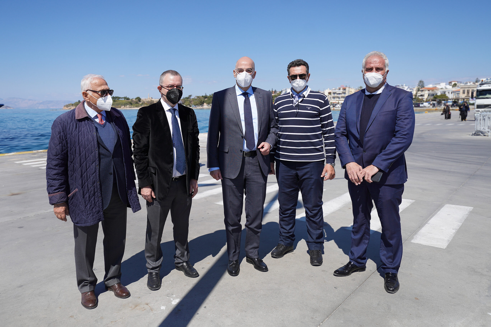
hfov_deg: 73.7
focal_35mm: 24
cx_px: 246
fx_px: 327
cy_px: 164
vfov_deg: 53.1
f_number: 3.2
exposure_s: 1/3200
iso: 160
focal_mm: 24
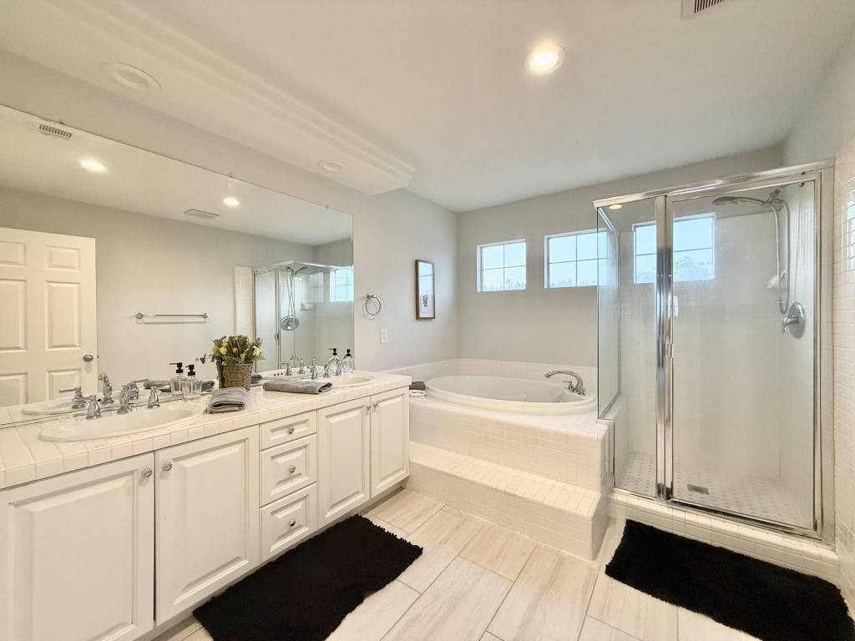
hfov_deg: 102.1
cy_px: 320
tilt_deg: +0.3
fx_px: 346
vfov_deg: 85.7
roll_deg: +0.2
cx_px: 428
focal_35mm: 14
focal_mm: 2.22
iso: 250
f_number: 2.2
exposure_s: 1/120
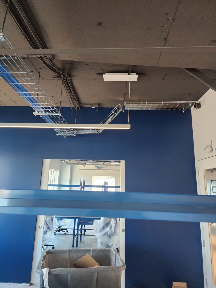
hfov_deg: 58.9
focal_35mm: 23
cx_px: 108
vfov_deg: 73.9
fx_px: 191
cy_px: 144
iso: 640
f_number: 1.8
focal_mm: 6.4
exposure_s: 1/120
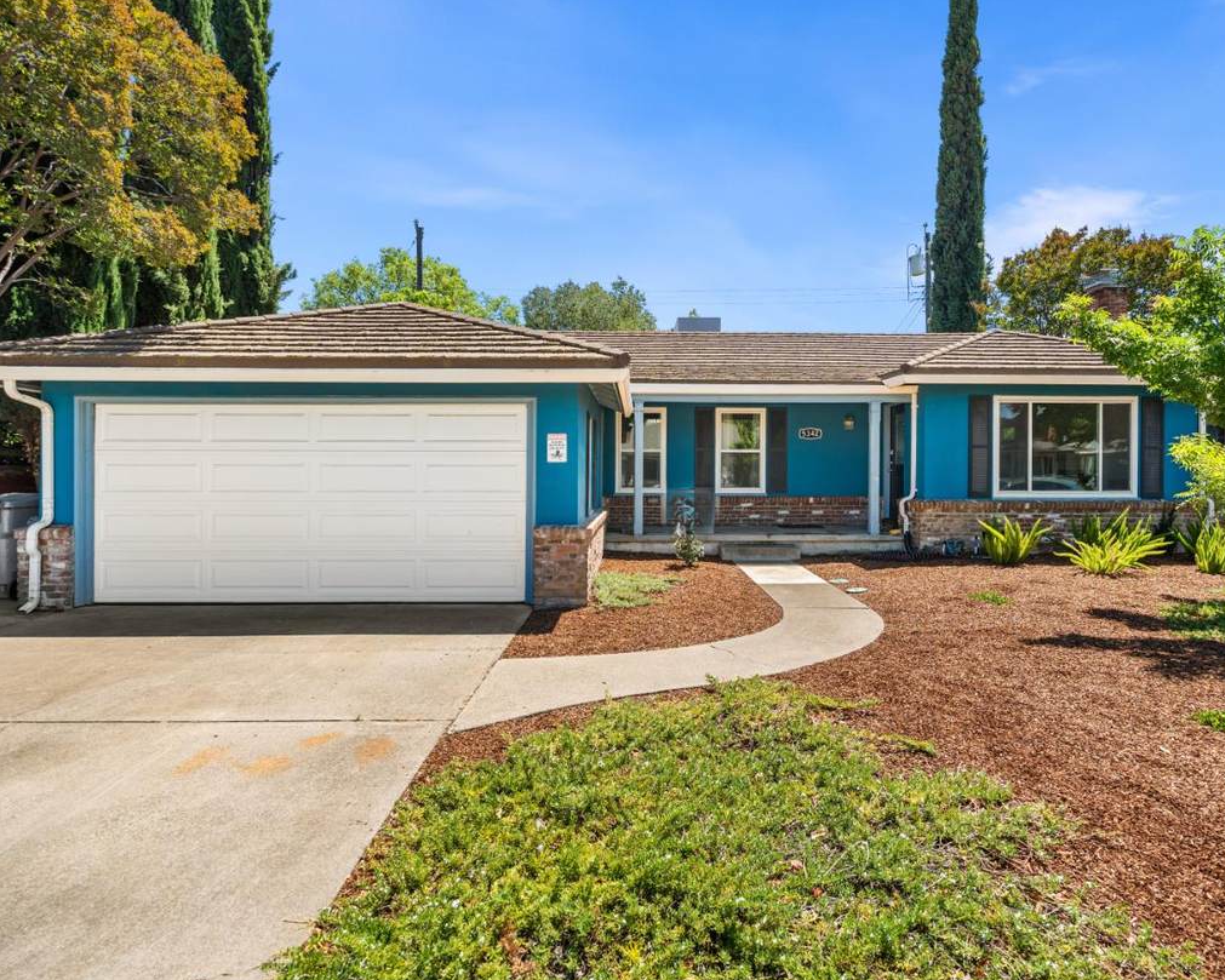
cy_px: 474
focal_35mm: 19
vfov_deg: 70.8
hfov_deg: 83.1
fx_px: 689
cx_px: 657
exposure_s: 1/800
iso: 125
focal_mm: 16
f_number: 4
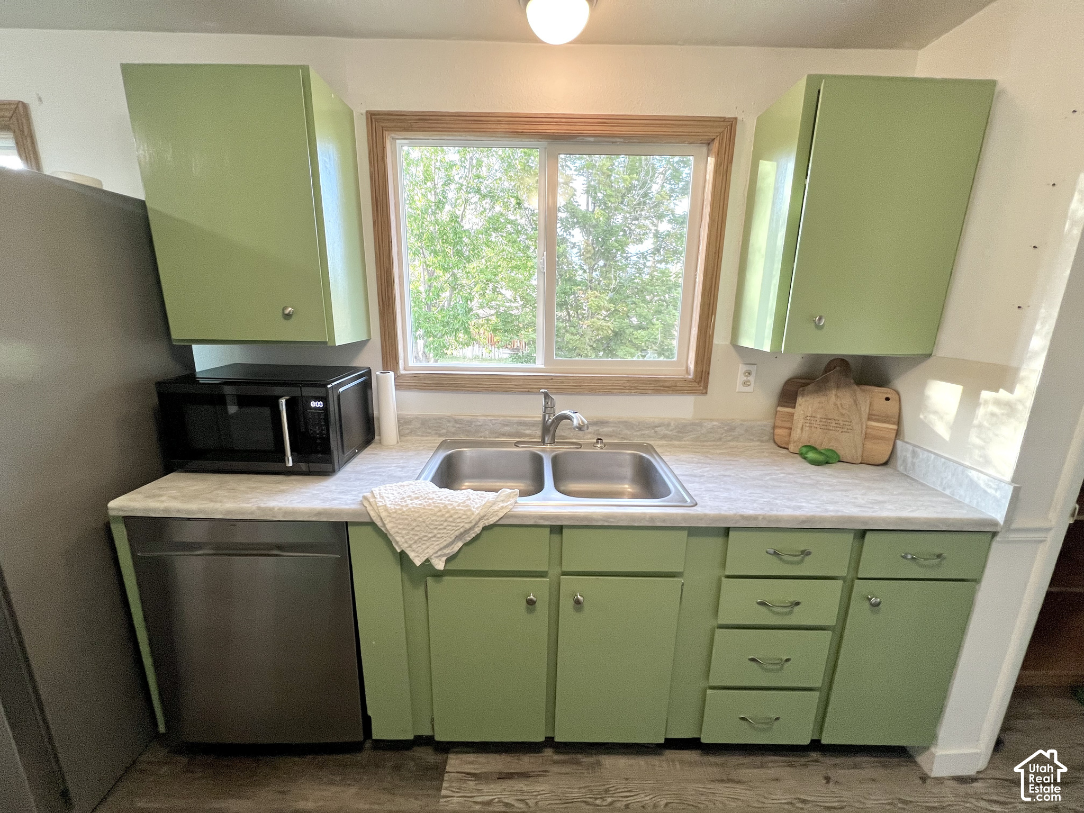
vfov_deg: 89.9
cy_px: 406
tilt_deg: -14.1
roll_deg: -0.9
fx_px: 407
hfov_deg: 106.2
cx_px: 542
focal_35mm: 13
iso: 160
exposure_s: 1/120
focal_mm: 1.57
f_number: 1.8
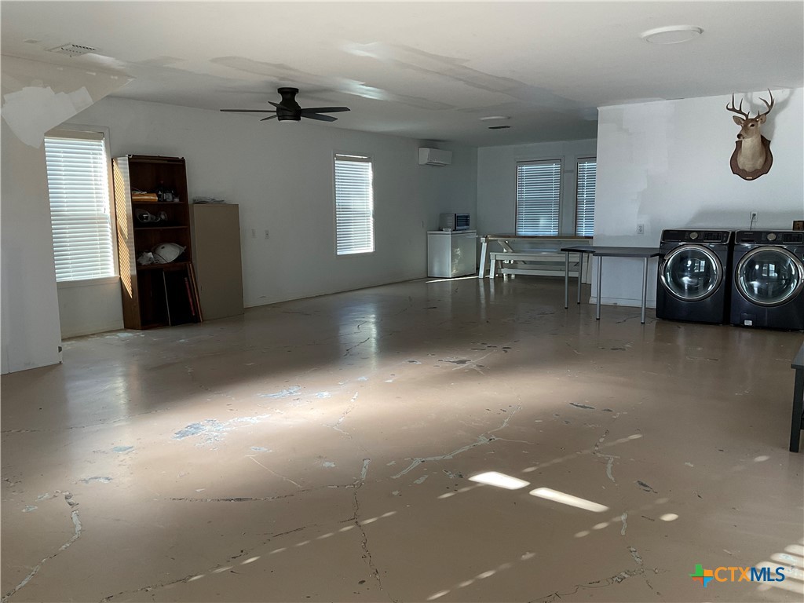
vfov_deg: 48.2
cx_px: 402
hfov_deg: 61.7
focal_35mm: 29
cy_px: 302
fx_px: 674
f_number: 1.8
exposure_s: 1/76
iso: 64
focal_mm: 3
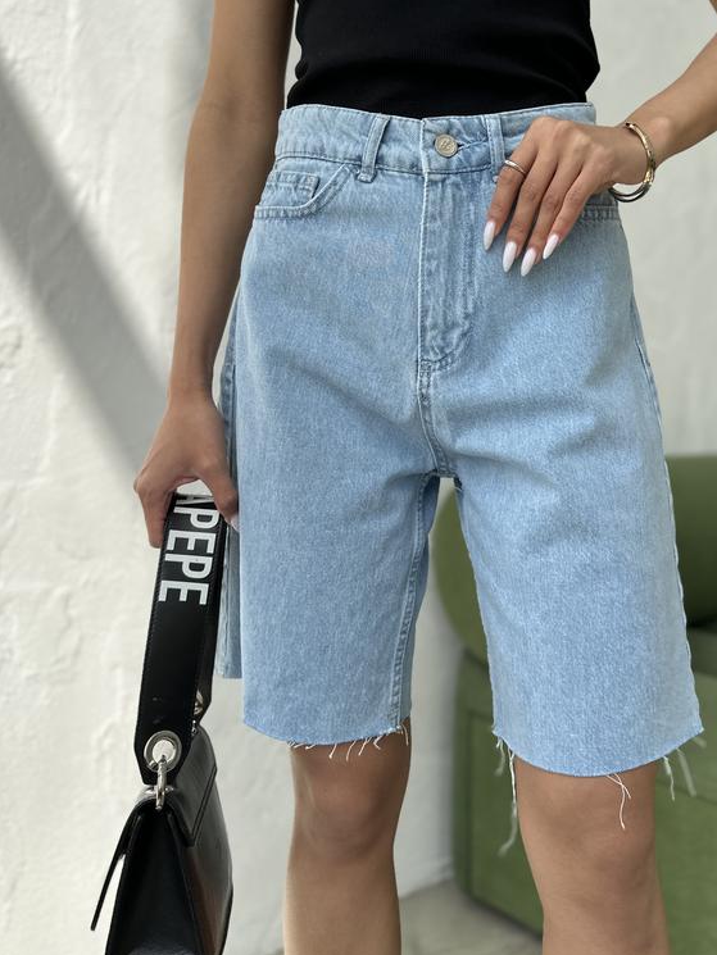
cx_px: 450
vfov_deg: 54.3
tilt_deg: +3.1
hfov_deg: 42.6
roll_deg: -2.0
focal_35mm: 33
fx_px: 911
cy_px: 326
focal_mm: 6.86
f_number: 1.78
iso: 80
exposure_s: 1/1949
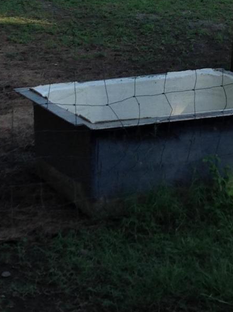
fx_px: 1062
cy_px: -36
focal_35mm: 118
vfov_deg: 16.2
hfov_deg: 12.5
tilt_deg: -3.1
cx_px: 125
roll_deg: -0.7
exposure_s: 1/756
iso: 50
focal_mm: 4.28
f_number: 2.4
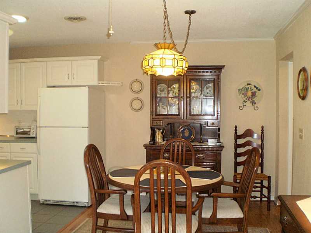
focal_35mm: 36
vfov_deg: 39.6
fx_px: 323
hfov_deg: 51.4
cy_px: 116
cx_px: 156
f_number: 3.1
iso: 320
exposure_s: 1/30
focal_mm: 6.3
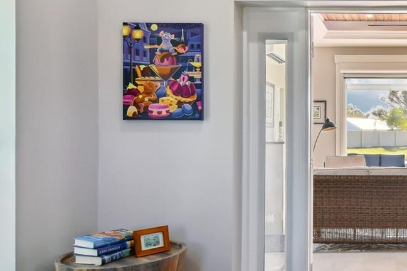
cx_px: 394
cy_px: 122
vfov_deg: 35.9
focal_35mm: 37
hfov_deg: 45.1
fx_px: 418
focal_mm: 10
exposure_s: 1/100
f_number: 7.1
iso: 100
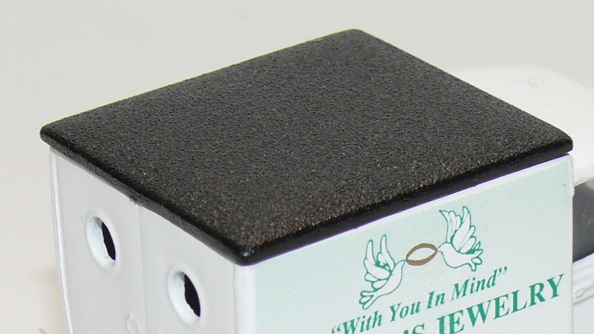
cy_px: 263
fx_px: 3040
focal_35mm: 193
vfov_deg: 6.3
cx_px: 483
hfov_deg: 11.1
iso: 100
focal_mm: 12
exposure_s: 1/30
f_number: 4
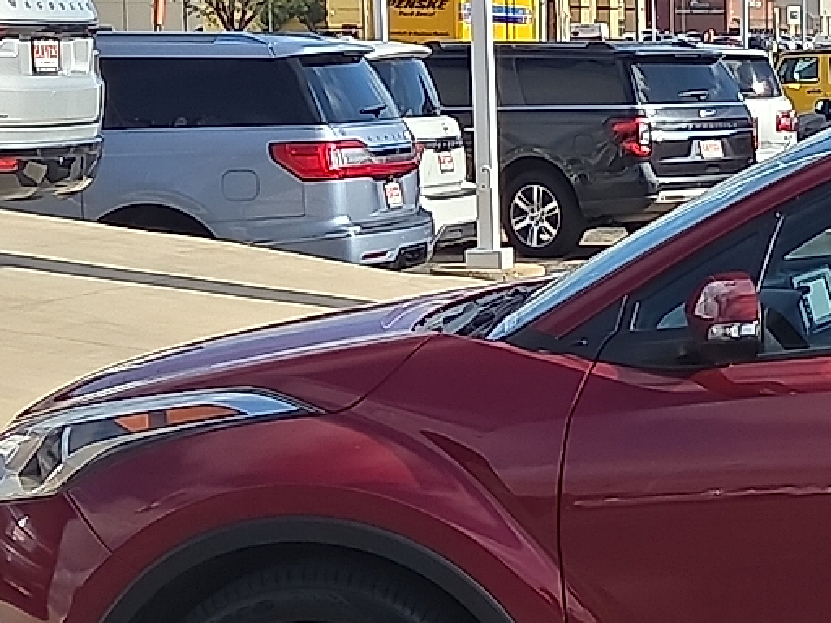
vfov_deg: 11.8
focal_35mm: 125
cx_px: 1065
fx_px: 3001
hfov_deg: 15.1
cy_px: 498
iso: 25
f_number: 1.8
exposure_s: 1/1250
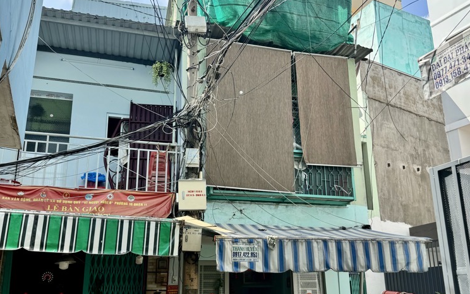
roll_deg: +1.0
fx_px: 448
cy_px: 178
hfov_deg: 55.3
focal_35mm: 35
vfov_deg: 36.1
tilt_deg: +15.7
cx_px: 241
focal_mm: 6.76
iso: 80
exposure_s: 1/1767
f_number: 1.78
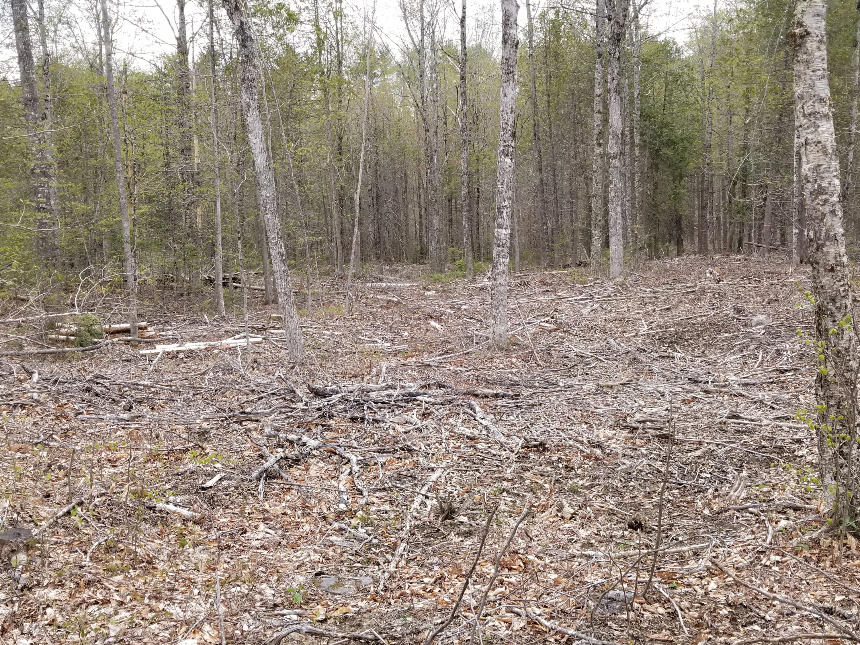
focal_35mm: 26
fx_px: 646
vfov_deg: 53.1
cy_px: 322
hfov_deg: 67.3
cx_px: 430
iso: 50
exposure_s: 1/626
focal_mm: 4.3
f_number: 1.7
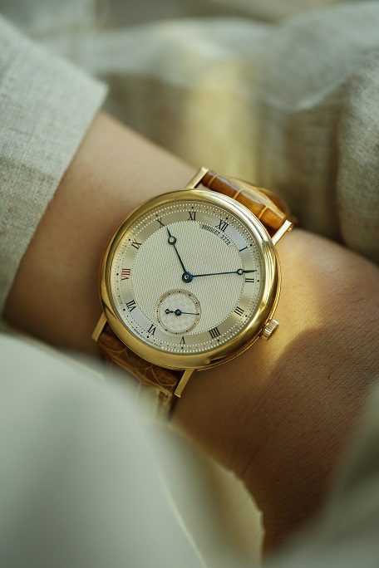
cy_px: 284
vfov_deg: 19.5
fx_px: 1658
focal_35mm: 105
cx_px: 190
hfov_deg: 13.0
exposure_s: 1/250
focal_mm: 105
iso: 400
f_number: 2.8
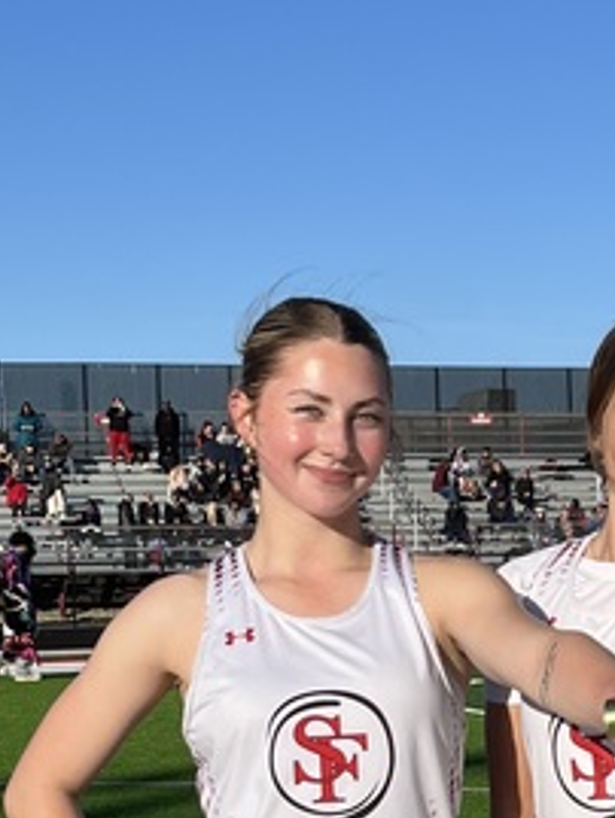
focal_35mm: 99
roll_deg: +1.4
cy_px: 642
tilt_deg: -2.0
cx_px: 636
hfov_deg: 14.7
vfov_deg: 19.6
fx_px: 2343
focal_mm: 5.1
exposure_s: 1/5319
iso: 50
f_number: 1.6
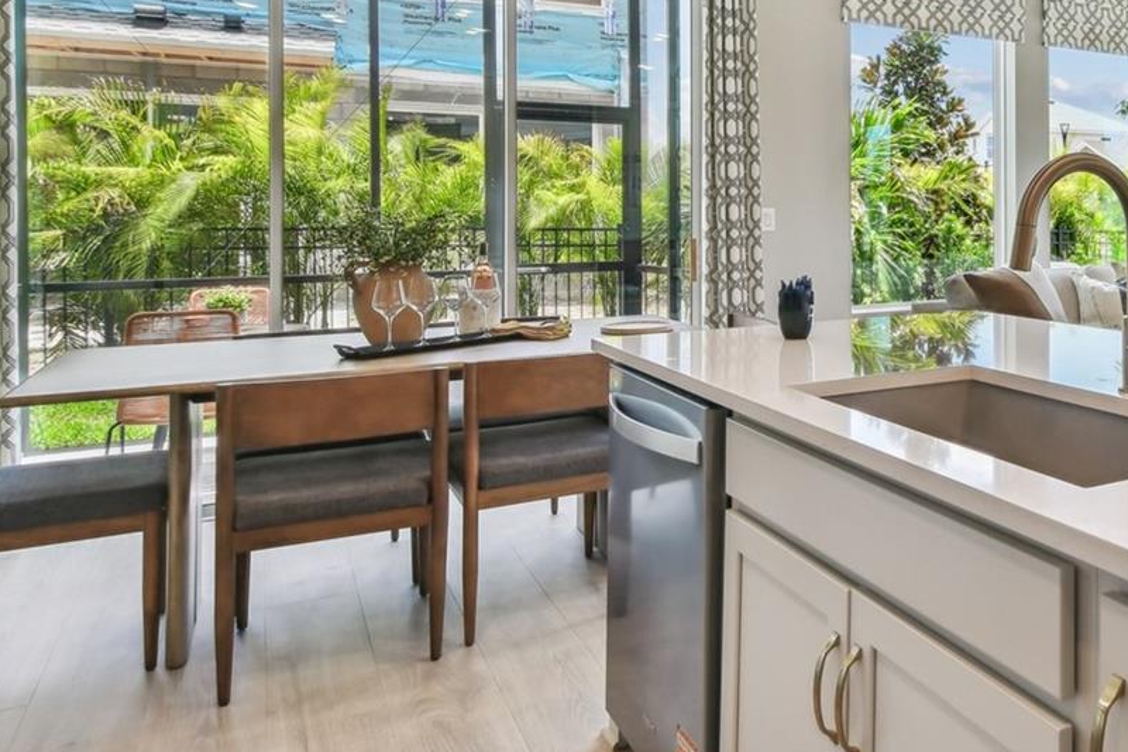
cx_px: 940
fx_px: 940
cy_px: 206
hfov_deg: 56.3
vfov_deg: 42.5
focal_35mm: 30
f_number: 7.1
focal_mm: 10
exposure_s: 1/200
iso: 100
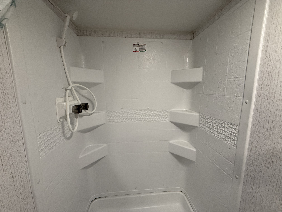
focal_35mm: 14
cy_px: 106
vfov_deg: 85.7
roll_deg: -0.1
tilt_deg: -8.3
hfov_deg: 102.1
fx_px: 114
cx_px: 141
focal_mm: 2.22
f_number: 2.2
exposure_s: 1/99
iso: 200
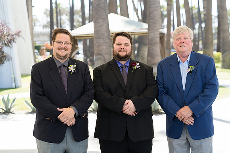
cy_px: 76
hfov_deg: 23.9
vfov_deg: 16.1
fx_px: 543
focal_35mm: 85
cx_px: 115
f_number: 4
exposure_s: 1/800
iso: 320
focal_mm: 85
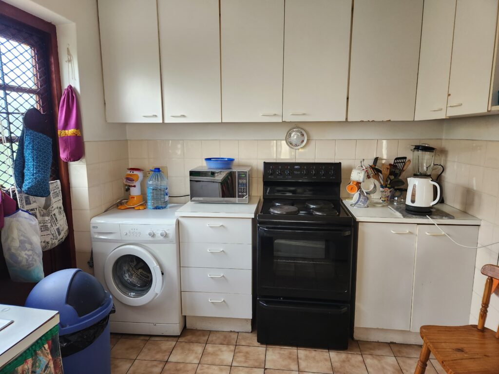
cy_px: 187
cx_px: 250
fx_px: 332
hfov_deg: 73.9
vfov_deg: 58.9
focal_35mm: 23
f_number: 1.8
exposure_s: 1/180
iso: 200
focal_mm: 5.4
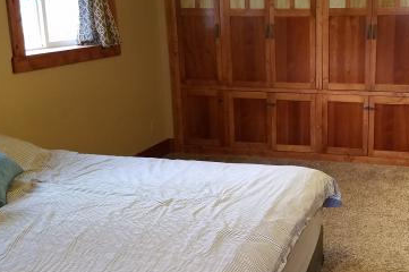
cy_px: 117
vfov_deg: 28.0
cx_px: 296
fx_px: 545
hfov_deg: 40.2
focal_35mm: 48
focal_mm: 4.2
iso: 250
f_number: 1.7
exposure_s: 1/20
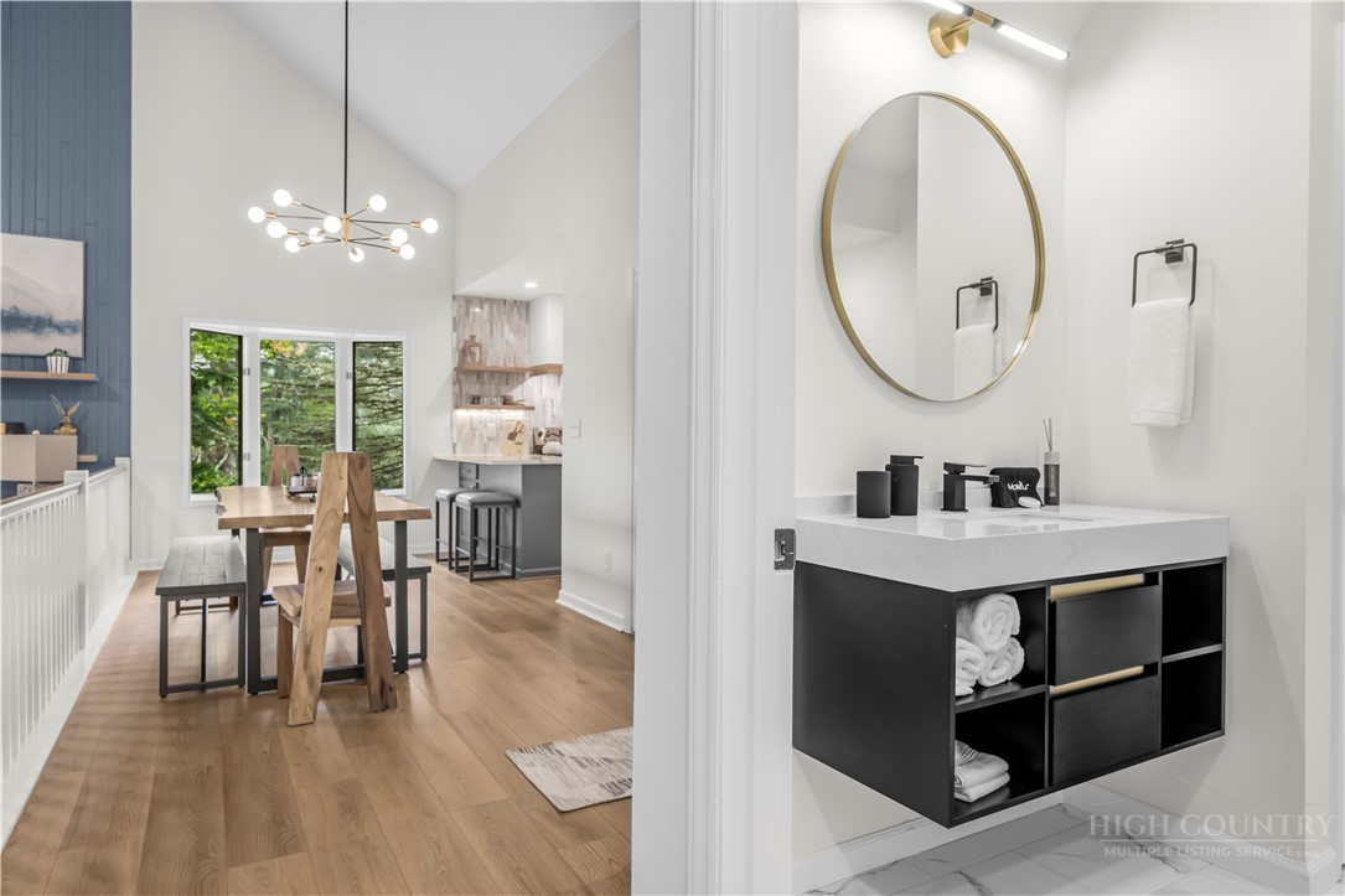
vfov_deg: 60.7
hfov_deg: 82.6
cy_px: 448
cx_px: 672
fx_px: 766
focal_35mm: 20
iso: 800
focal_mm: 20.5
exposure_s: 1/100
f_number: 7.1
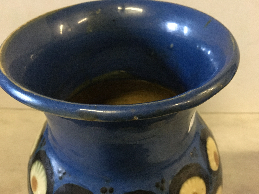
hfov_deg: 61.7
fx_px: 217
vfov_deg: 48.2
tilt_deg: -41.5
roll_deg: +1.2
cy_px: 97
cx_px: 130
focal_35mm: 29
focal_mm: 4.15
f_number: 2.2
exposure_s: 1/17
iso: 320
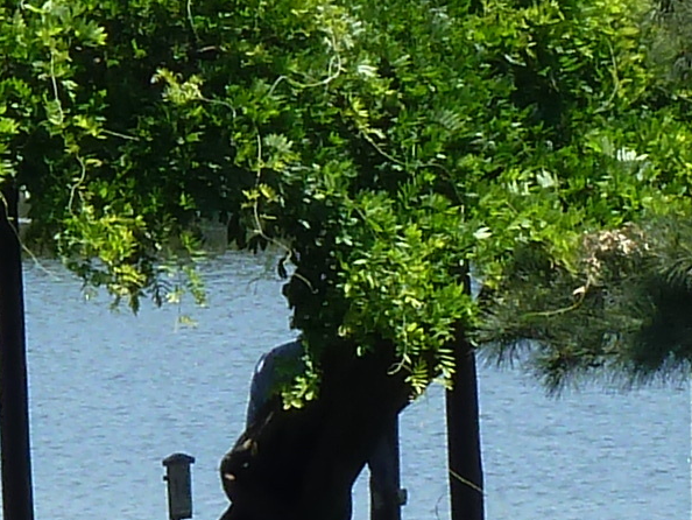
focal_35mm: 747
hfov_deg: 2.7
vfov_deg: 2.0
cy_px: 384
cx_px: 499
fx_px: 14939
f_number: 4.4
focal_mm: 18.2
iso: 80
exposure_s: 1/320
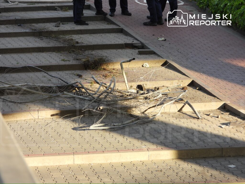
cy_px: 92
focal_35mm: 170
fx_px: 1203
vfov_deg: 8.7
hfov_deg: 11.6
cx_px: 122
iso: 100
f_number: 4
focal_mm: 30.5
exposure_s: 1/125
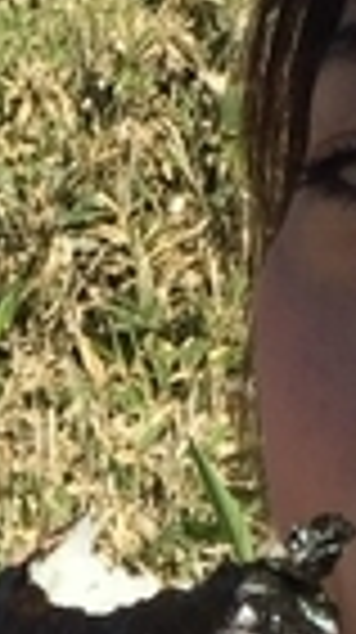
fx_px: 3855
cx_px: -180
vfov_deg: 9.3
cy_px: 769
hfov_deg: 5.2
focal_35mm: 229
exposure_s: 1/2198
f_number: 2.2
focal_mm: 4.15
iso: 32
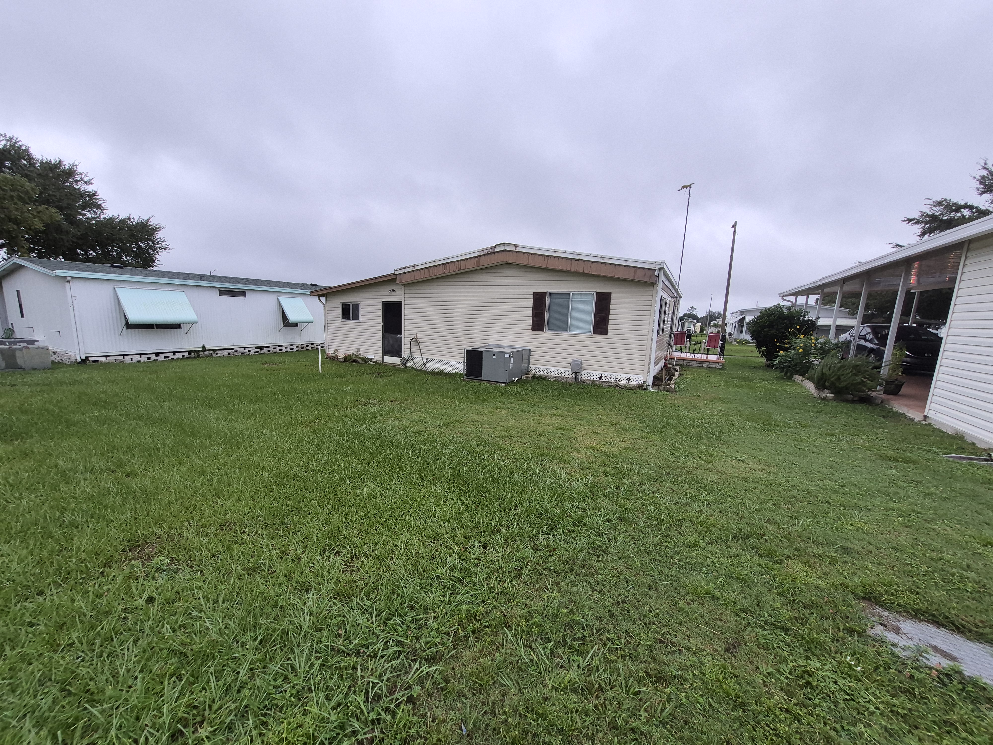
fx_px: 373
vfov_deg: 89.9
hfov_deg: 106.2
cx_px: 496
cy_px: 372
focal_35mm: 13
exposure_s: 1/120
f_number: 2.2
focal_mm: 1.74
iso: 50
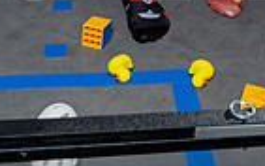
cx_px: 222
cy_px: -191
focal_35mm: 78
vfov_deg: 13.6
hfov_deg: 25.9
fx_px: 563
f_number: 4.5
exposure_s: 1/250
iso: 100
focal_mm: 24
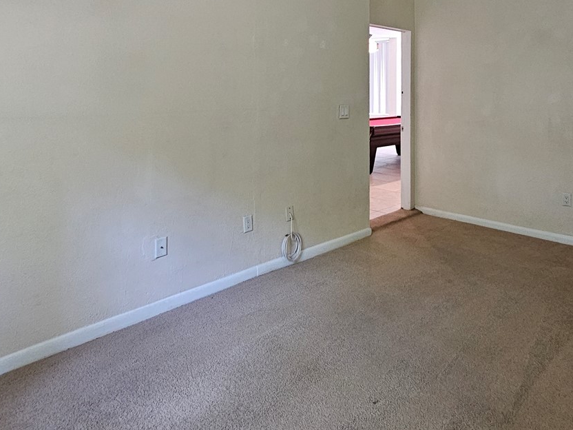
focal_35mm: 25
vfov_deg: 51.6
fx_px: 414
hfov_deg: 67.7
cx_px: 376
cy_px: 88
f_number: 2.2
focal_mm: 2.2
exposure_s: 1/30
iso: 400
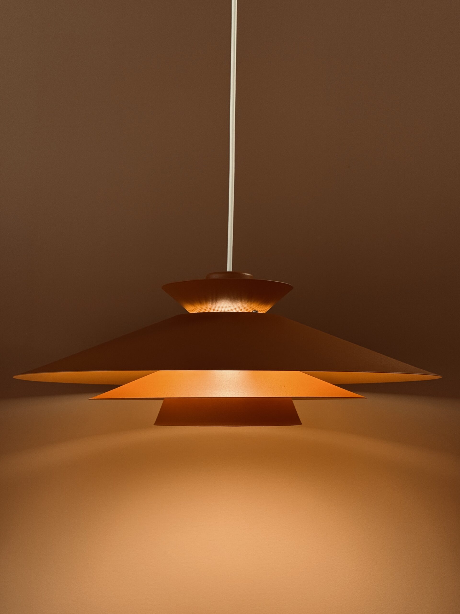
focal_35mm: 48
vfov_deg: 39.7
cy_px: 307
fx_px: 850
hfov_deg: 30.3
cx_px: 230
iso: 50
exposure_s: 1/50
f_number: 1.78
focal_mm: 6.76
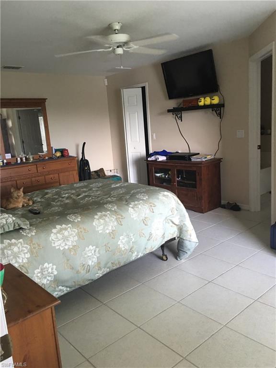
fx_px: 308
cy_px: 184
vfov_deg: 61.7
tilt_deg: -10.2
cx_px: 138
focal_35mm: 29
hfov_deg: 48.2
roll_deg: +3.9
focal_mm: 4.15
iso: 64
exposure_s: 1/15
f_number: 2.2
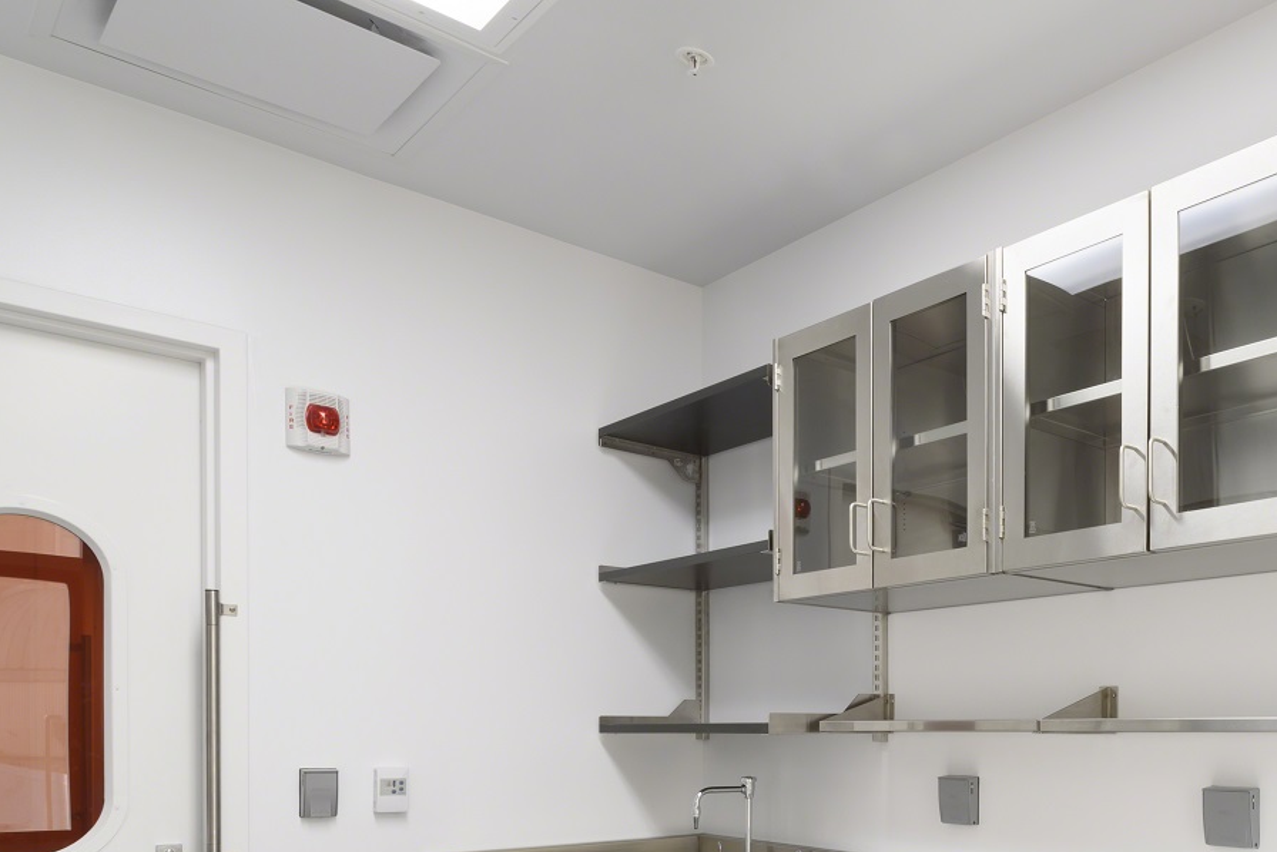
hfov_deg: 54.1
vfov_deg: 40.6
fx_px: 1064
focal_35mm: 30
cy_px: 752
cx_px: 1146
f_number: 18
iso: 100
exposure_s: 1/4
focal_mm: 14
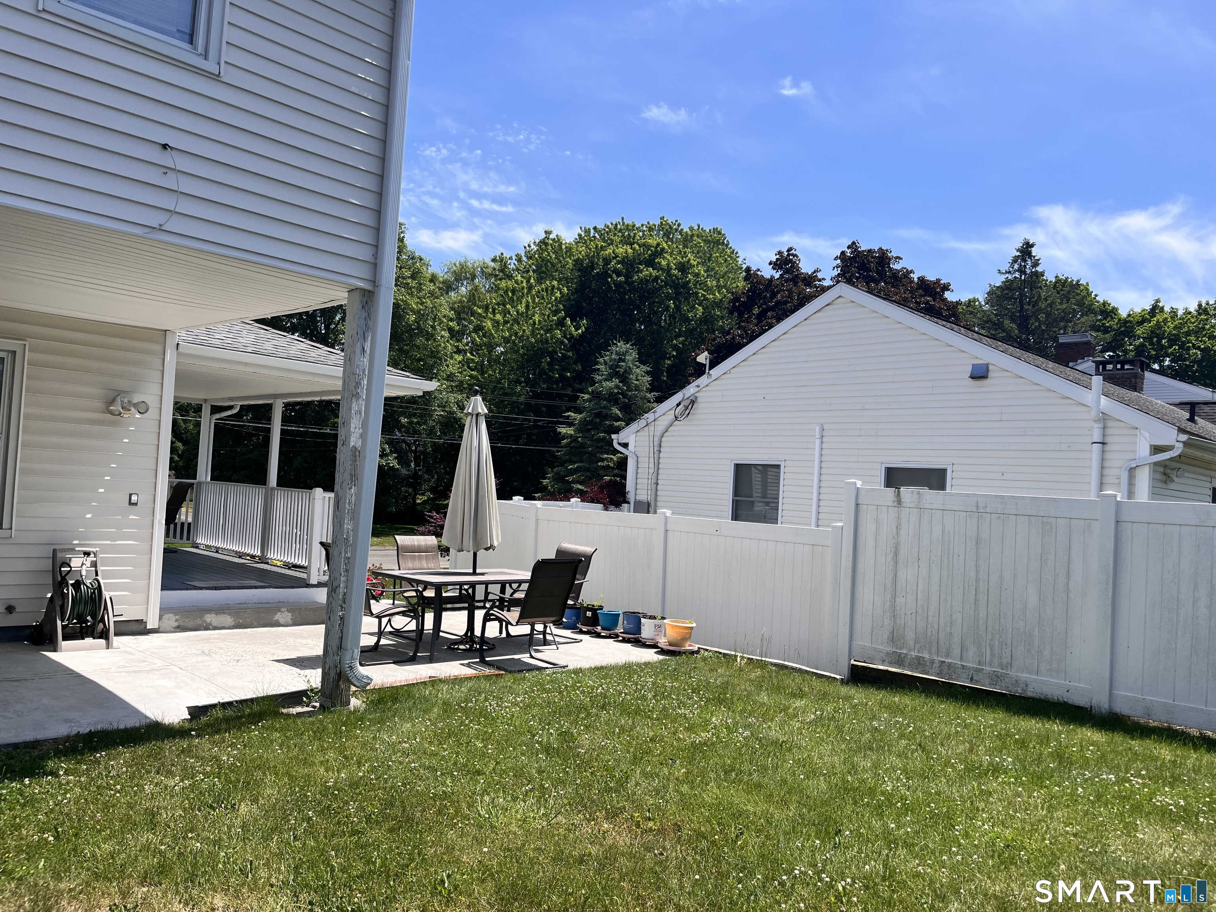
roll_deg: -2.6
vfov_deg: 53.1
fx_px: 913
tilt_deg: +1.8
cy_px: 456
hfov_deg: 67.3
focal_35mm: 26
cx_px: 608
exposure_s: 1/3521
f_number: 1.6
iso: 50
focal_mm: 5.1
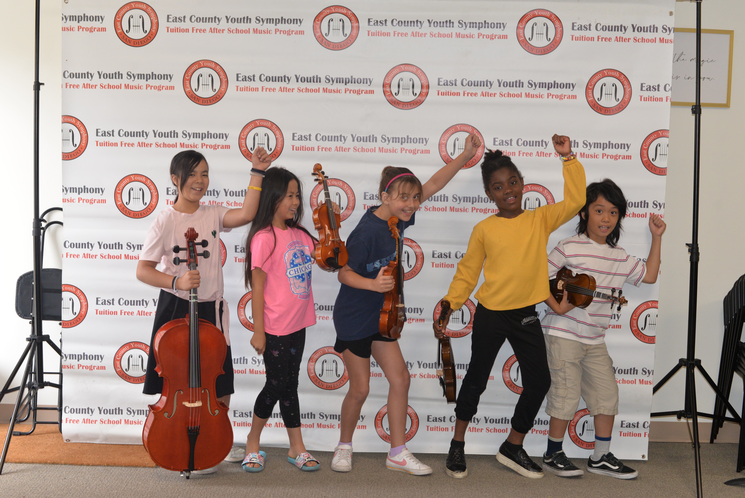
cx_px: 372
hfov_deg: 39.6
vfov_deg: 27.0
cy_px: 249
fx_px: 1035
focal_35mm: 50
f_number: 5.6
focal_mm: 50
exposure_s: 1/160
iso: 1600
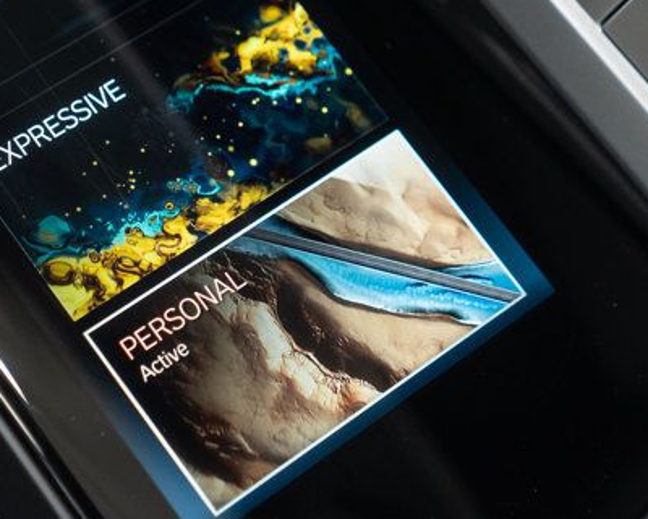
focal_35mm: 101
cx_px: 228
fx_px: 1937
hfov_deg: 18.9
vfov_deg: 15.2
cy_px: 148
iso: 1000
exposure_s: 1/50
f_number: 3.2
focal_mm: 28
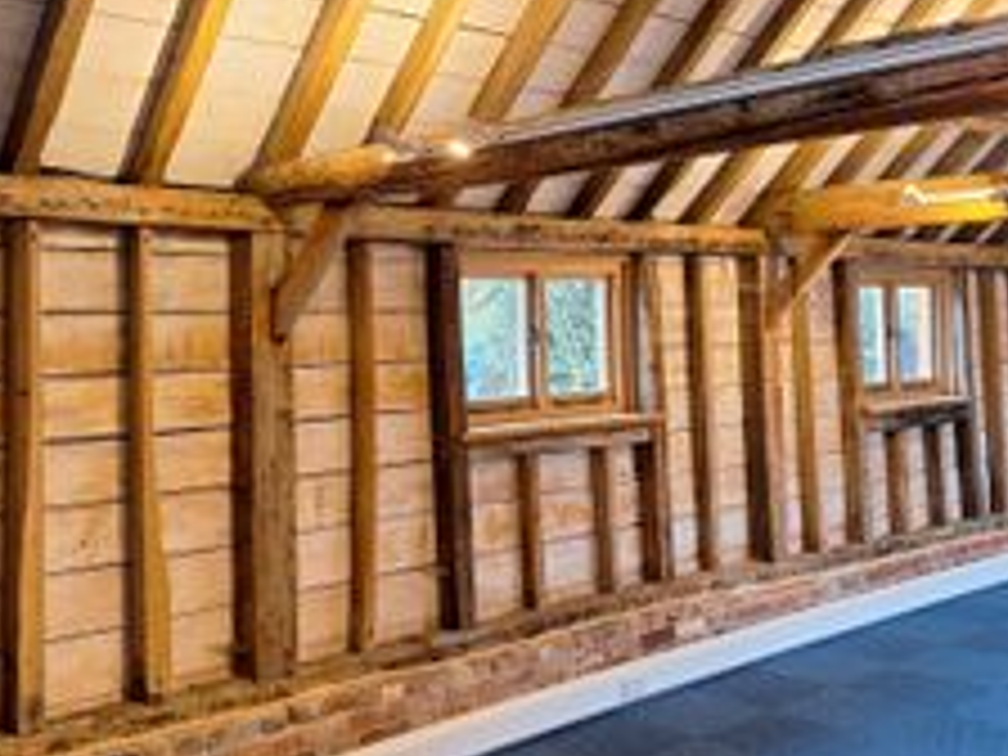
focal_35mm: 41
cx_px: 432
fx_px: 1194
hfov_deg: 45.6
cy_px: 315
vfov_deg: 35.1
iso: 100
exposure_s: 1/50
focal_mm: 5.54
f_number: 1.8
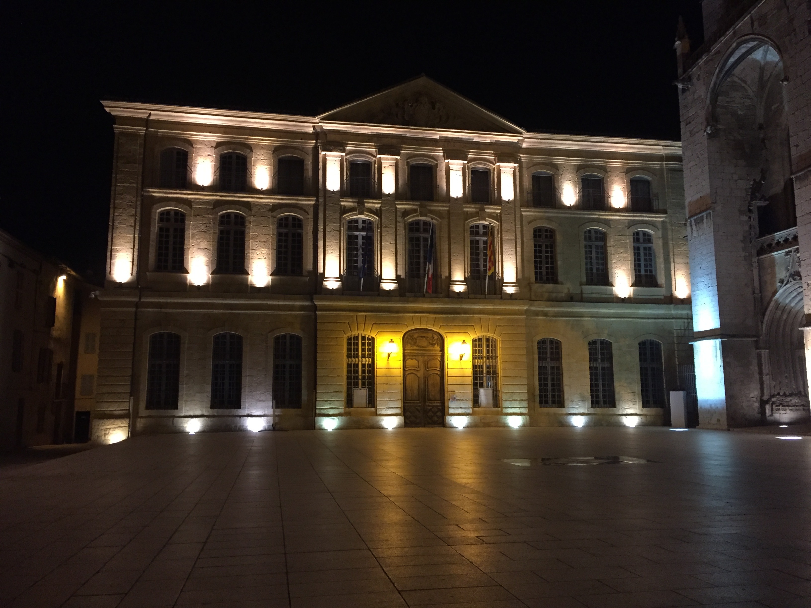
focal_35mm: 29
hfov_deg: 61.7
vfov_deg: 48.2
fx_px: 679
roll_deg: +0.1
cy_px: 304
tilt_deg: +8.4
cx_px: 406
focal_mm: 4.15
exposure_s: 1/20
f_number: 2.2
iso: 250
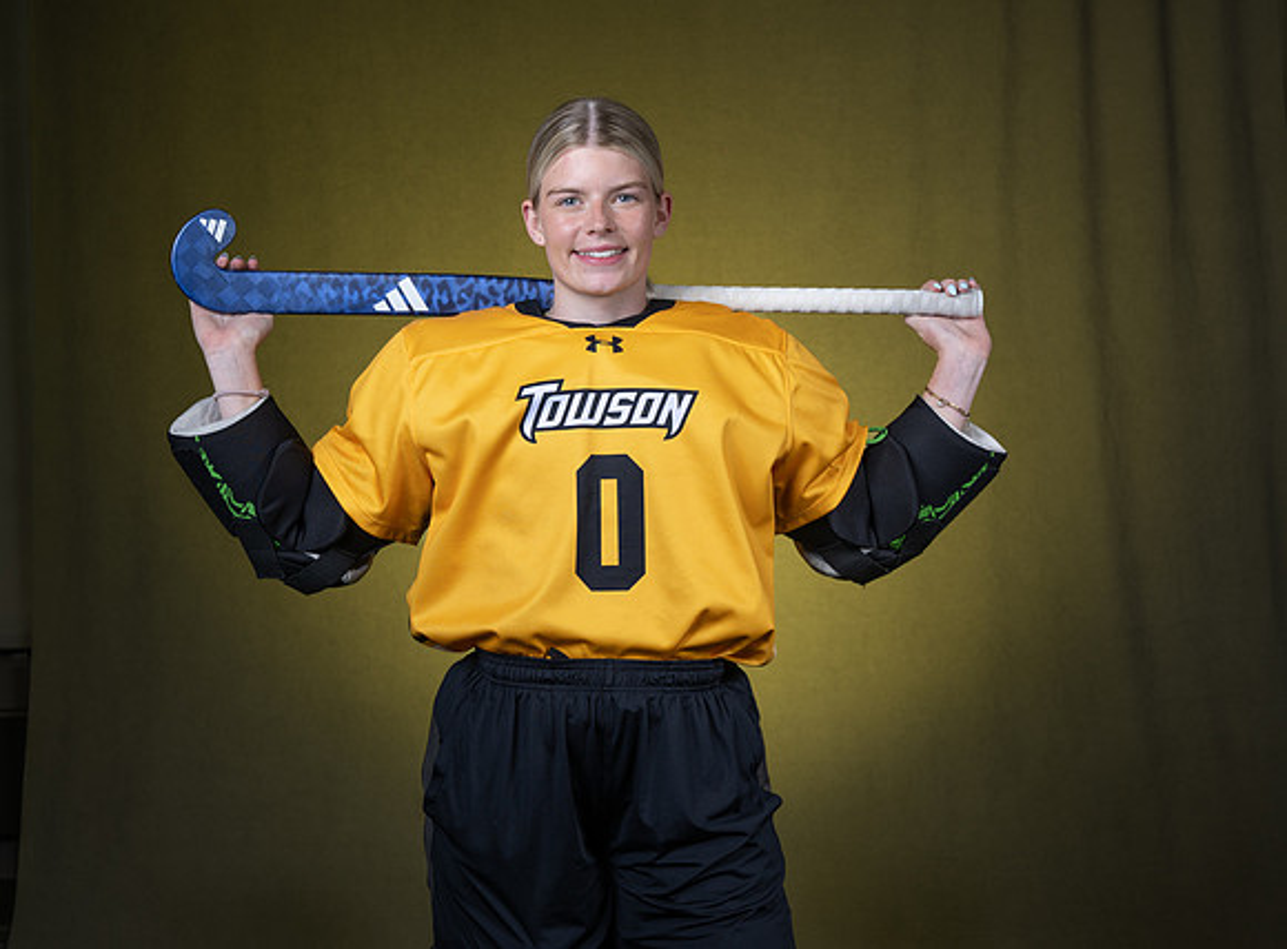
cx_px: 694
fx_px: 2556
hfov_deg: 28.3
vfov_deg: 21.0
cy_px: 499
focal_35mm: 69
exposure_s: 1/160
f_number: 7.1
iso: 100
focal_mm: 53
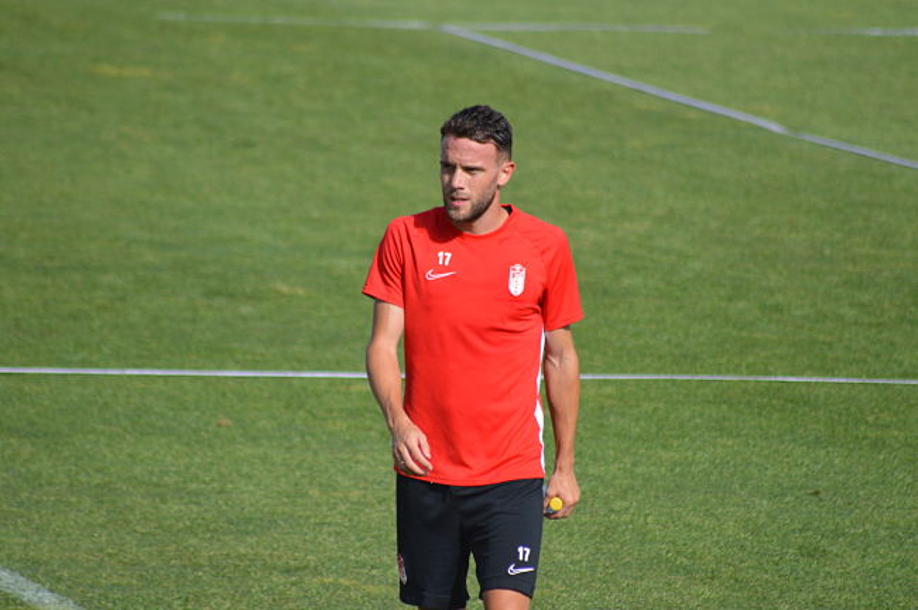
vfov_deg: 3.0
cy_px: 305
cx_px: 459
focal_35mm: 450
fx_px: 11463
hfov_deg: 4.6
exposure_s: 1/1600
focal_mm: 300
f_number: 5.6
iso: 400
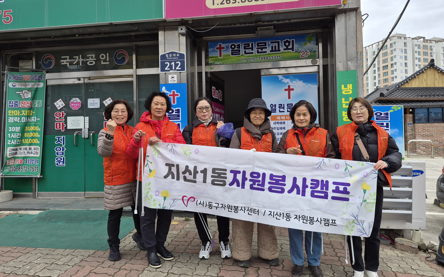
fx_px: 303
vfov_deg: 49.3
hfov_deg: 72.5
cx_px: 227
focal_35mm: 25
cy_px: 133
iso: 80
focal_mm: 5.4
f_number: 1.8
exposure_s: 1/546
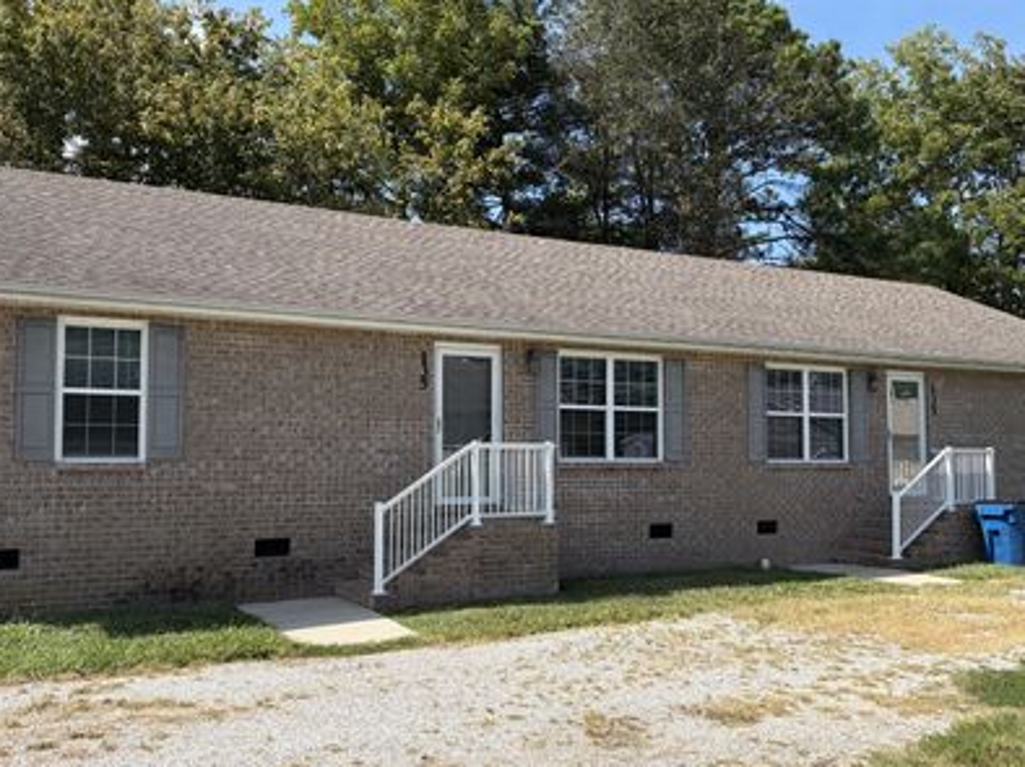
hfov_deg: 55.3
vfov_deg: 42.9
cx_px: 468
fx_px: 977
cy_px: 402
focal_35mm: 33
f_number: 1.6
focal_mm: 5.96
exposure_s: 1/2639
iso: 50
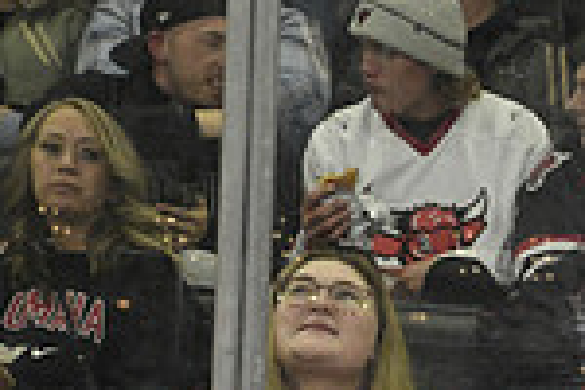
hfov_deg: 10.4
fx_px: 3022
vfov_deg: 7.2
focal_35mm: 186
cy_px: 735
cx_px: 1037
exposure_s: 1/250
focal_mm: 48
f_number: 13
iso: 6400
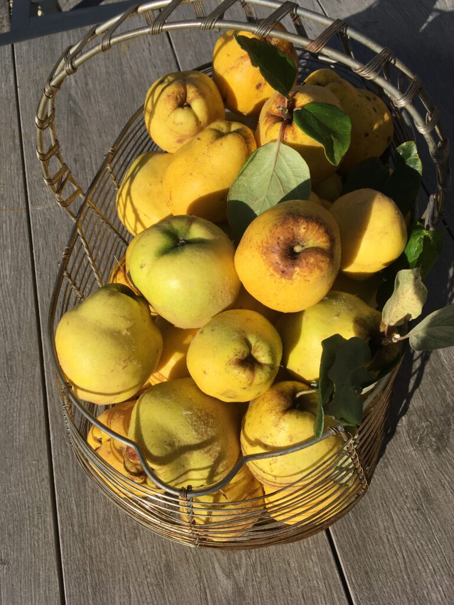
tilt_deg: -62.6
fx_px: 507
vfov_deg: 61.7
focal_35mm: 29
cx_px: 227
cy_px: 302
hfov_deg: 48.2
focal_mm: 4.15
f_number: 2.2
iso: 25
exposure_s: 1/2653
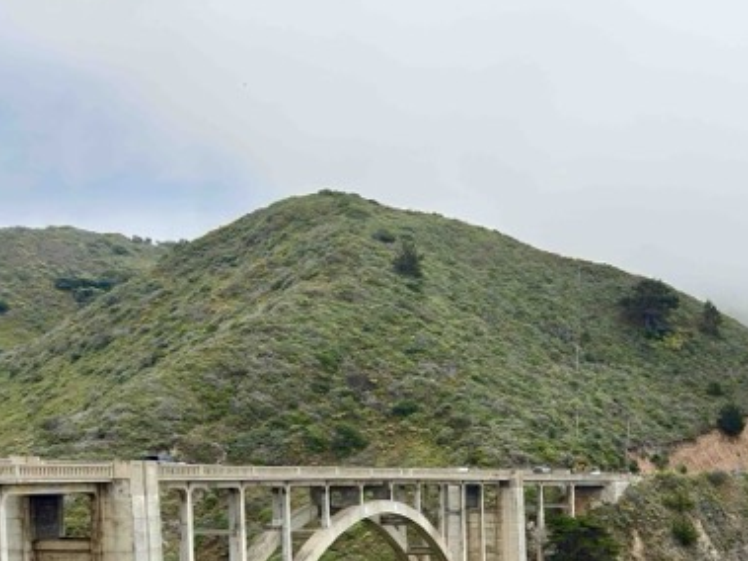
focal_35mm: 57
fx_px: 1231
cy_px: 544
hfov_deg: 32.1
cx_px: 681
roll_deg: -0.2
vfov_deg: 24.6
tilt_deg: -4.0
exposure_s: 1/7042
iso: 64
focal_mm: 6.76
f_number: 1.78
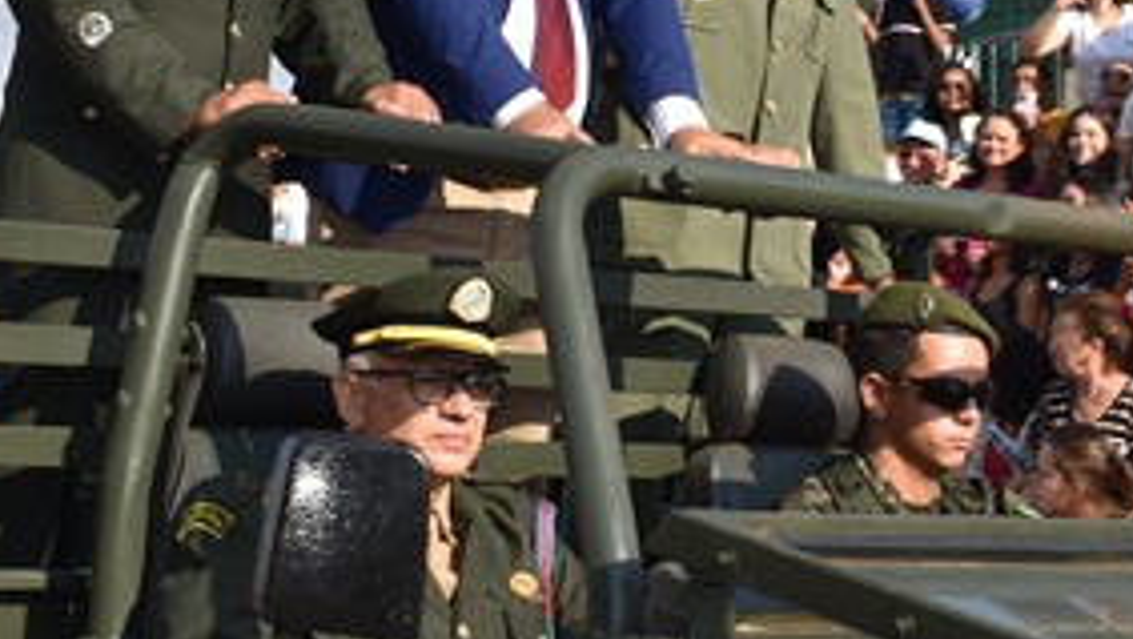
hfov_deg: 22.2
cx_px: 607
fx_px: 2891
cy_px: 251
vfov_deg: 12.6
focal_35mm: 96
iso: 100
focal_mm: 27
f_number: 9
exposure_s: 1/200
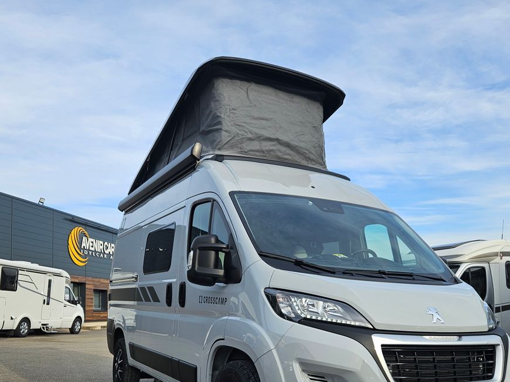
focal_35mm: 34
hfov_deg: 54.0
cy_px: 267
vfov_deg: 41.0
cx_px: 244
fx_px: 501
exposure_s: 1/664
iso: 25
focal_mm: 5.4
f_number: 1.8
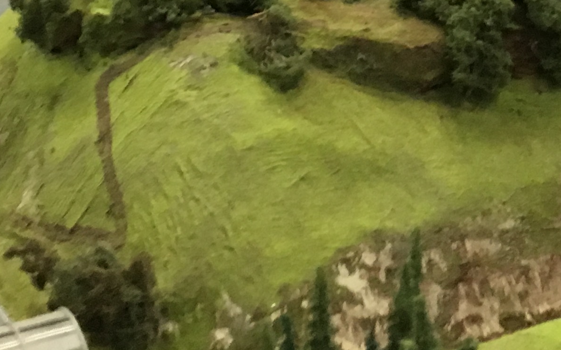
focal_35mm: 104
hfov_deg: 20.0
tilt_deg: -8.8
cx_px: 336
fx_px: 1590
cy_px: -192
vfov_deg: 12.0
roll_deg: +4.6
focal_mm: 4.15
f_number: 2.2
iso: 250
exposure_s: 1/33
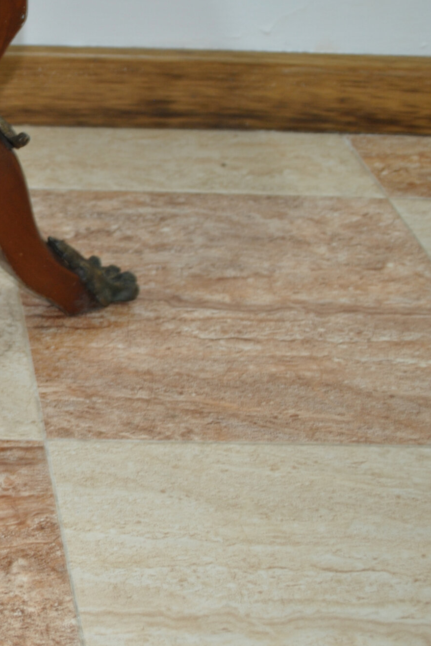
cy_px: 264
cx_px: -147
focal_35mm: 70
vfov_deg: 28.8
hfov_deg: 18.0
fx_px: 1257
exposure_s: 1/13
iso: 200
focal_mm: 24
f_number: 4
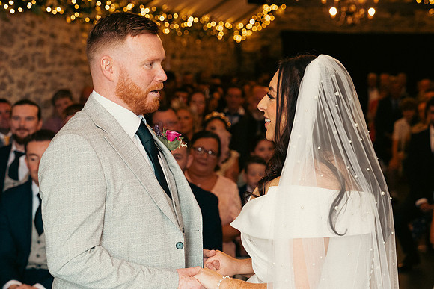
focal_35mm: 84
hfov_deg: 24.2
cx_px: 217
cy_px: 144
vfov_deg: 16.3
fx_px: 1013
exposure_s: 1/160
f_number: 3.5
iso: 1000
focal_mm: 56
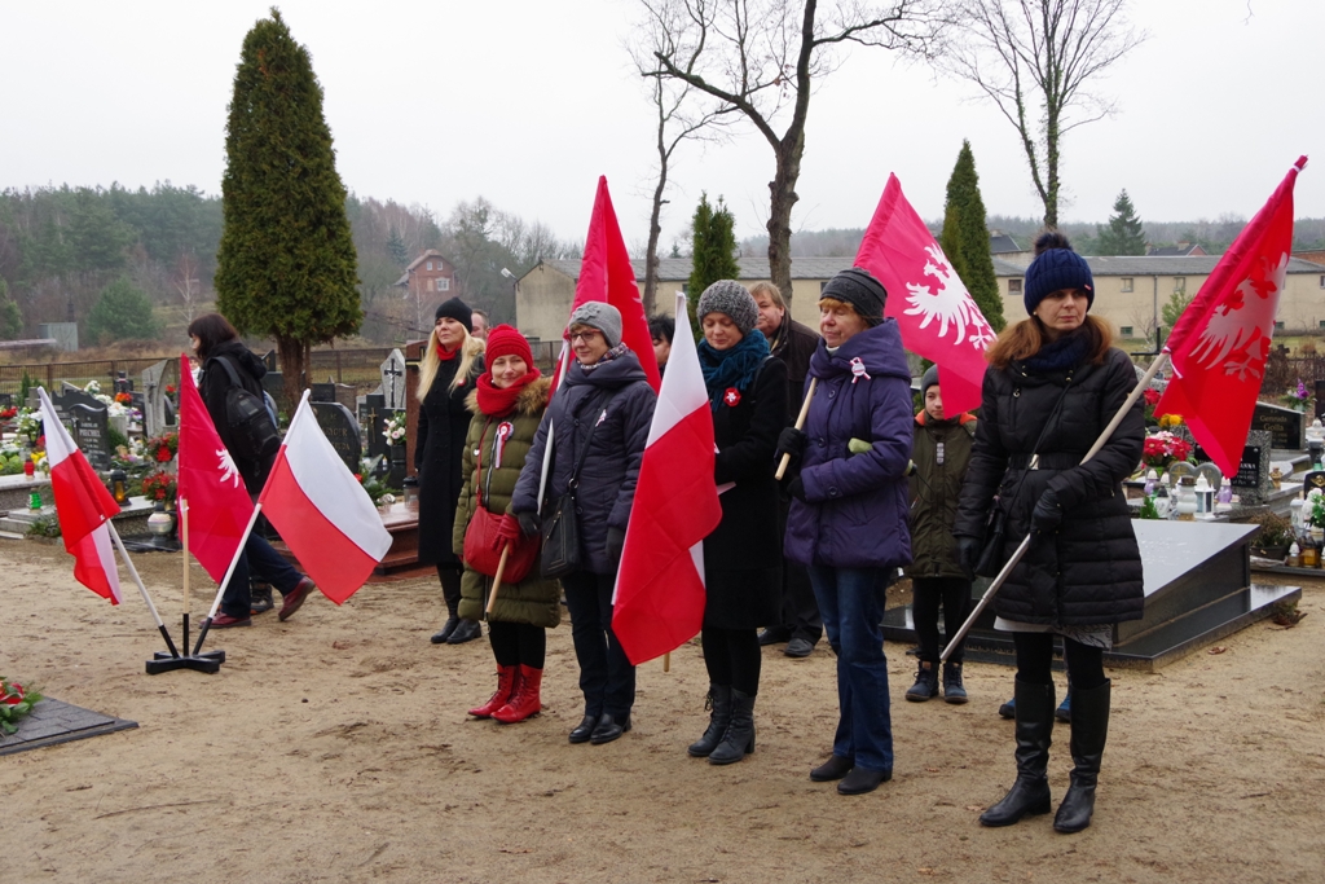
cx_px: 662
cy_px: 442
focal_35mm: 42
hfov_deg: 46.4
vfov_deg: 31.9
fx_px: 1546
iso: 1600
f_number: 7.1
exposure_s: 1/160
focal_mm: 28
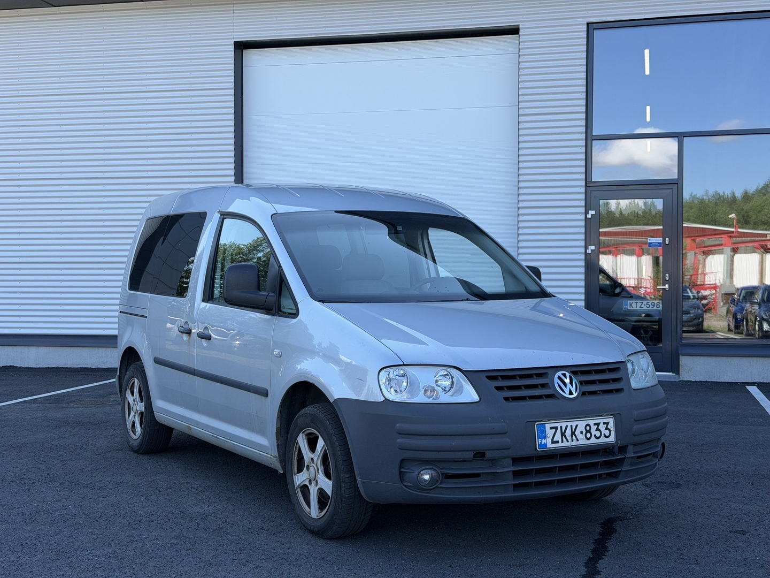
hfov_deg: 39.7
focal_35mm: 48
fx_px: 1068
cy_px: 289
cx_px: 385
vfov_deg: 30.3
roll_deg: -0.5
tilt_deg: +0.1
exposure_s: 1/1203
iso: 64
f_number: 1.78
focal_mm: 6.76
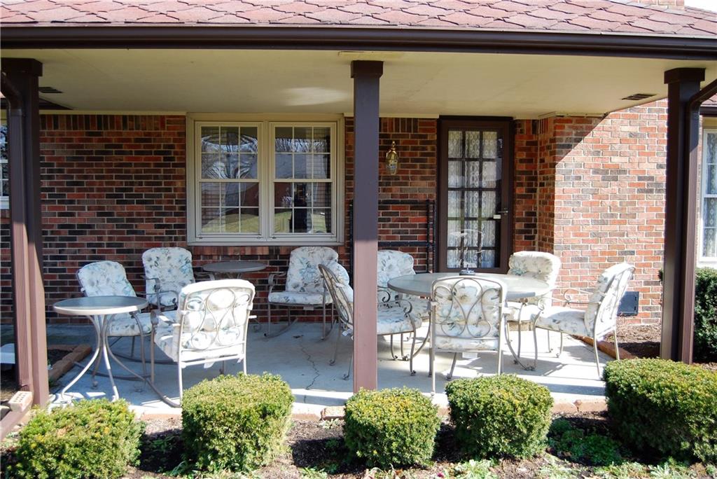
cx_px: 358
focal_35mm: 34
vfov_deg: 38.4
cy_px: 240
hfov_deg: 55.1
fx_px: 687
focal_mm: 23
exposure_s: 1/500
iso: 250
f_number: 3.8
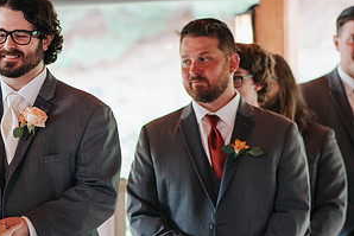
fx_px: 2440
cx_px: 11
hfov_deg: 8.3
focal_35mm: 248
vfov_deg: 5.5
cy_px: 145
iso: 800
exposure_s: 1/250
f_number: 2.8
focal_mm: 85
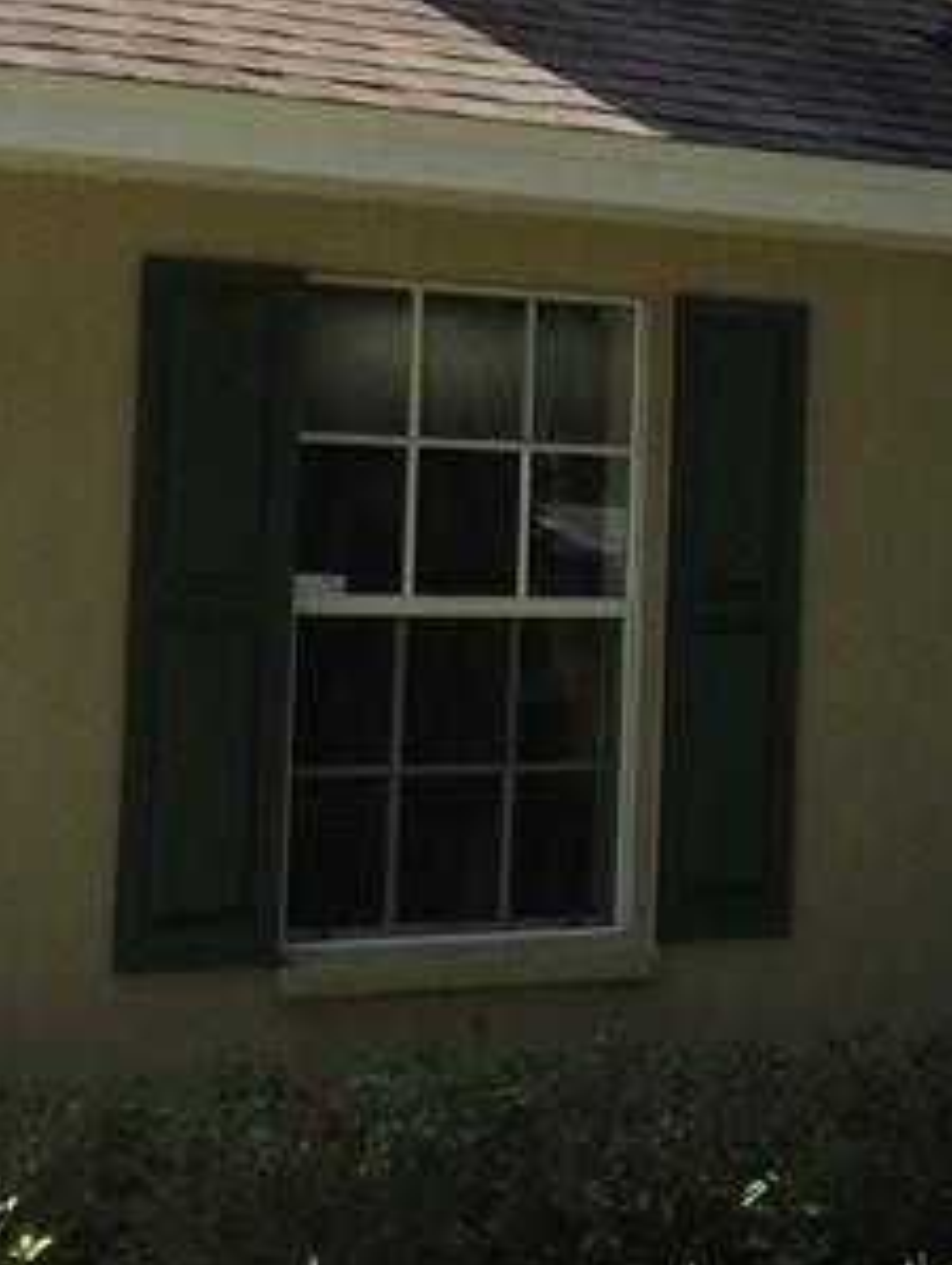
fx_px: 3879
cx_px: 1472
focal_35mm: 106
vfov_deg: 18.5
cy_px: 465
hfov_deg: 13.1
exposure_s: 1/622
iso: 25
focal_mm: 3.3
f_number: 2.4
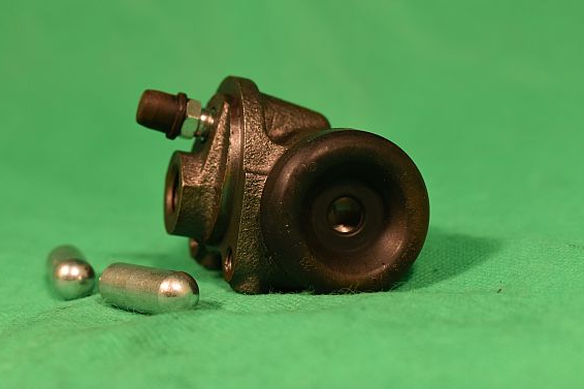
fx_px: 1160
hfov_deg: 28.3
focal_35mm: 72
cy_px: 190
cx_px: 280
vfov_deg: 19.0
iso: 400
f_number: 7.1
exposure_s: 1/200
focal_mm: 45
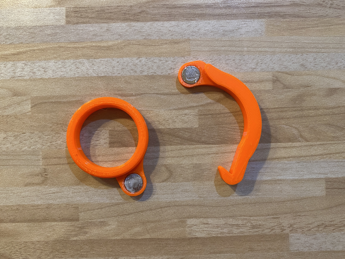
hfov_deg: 67.3
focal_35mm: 26
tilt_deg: -87.9
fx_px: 259
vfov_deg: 53.1
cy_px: 130
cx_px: 172
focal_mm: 4.25
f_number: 1.8
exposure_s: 1/50
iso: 250
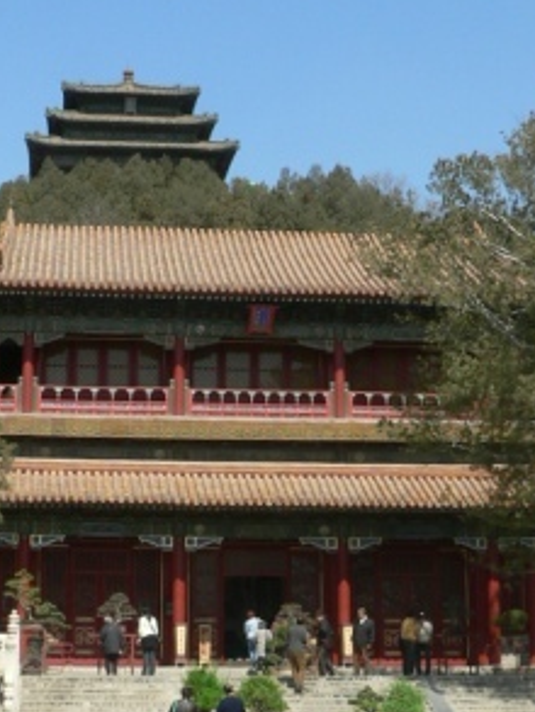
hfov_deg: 26.4
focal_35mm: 55
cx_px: 163
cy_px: 284
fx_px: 1133
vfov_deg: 34.8
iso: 80
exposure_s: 1/500
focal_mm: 6
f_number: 4.6
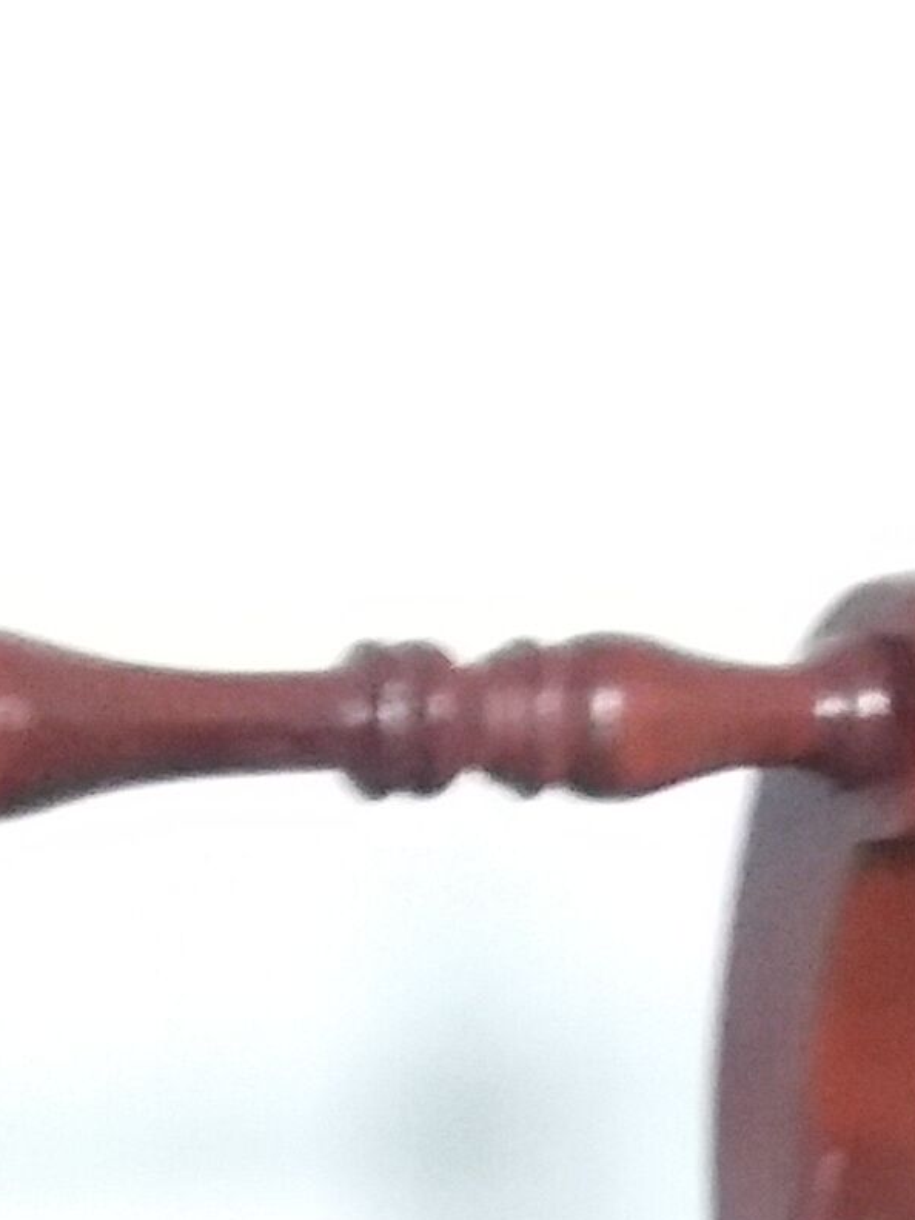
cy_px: 2965
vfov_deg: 11.2
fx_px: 5146
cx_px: 384
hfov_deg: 10.2
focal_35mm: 146
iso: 400
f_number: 1.9
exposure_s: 1/17
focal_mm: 3.7
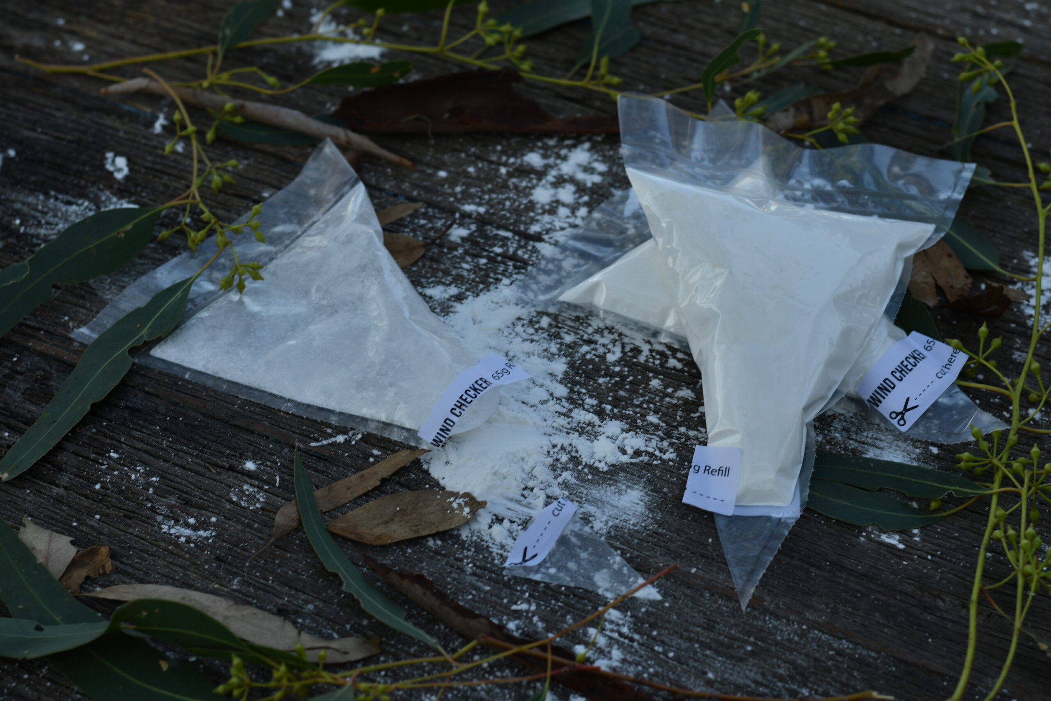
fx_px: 2190
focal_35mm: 75
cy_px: 350
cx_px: 526
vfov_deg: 18.2
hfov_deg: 27.0
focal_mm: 50
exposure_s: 1/200
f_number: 4
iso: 100
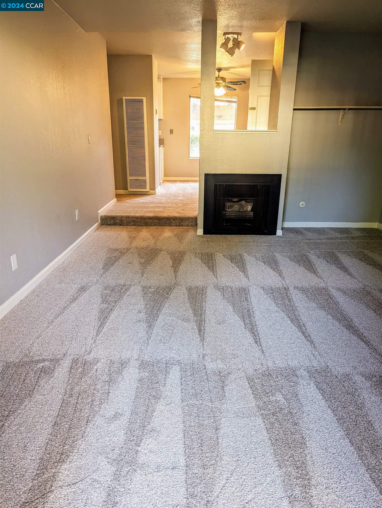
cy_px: 254
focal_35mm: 24
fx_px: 352
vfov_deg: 71.5
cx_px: 191
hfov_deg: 56.9
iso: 81
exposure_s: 1/27.7
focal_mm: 6.81
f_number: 1.85
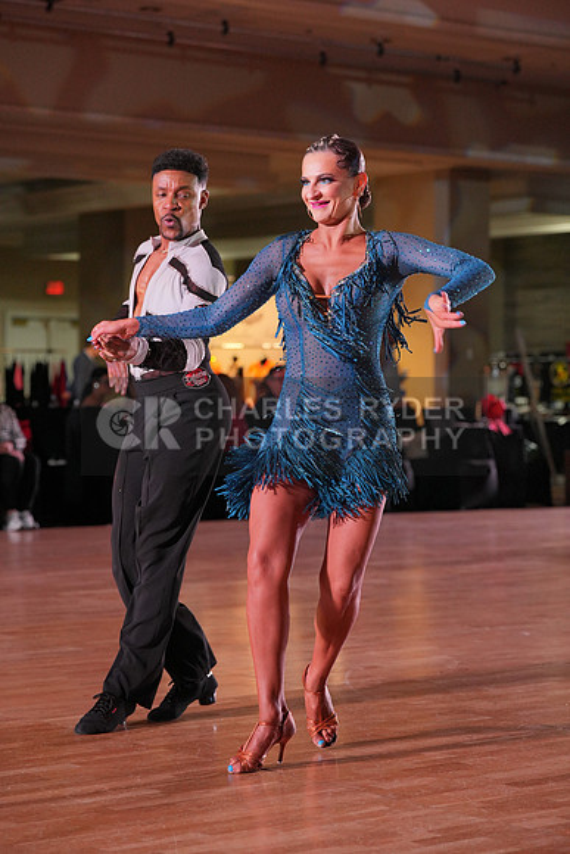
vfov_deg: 23.1
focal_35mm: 88
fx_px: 2089
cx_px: 285
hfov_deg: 15.5
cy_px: 427
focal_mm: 88
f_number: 4
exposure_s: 1/500
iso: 2000
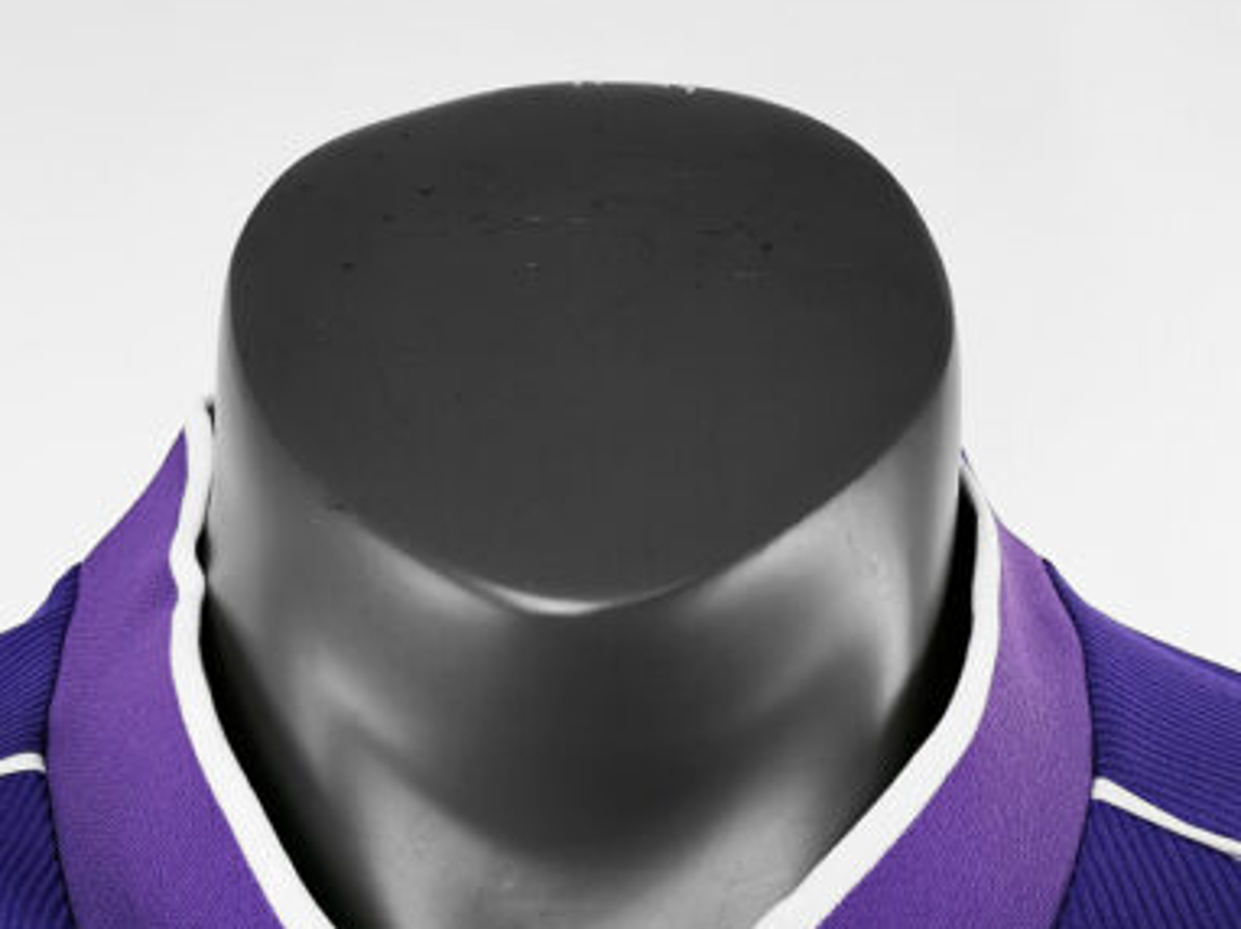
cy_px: 682
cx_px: 578
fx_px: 1576
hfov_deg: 42.9
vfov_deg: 32.3
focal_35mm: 44
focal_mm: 5.58
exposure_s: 1/100
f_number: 1.8
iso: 200
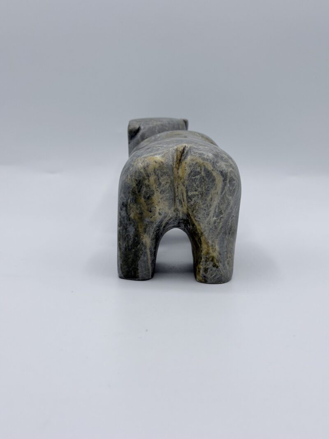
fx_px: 608
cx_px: 164
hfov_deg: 30.3
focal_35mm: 48
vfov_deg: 39.7
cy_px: 220
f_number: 1.78
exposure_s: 1/2494
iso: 80
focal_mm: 6.76
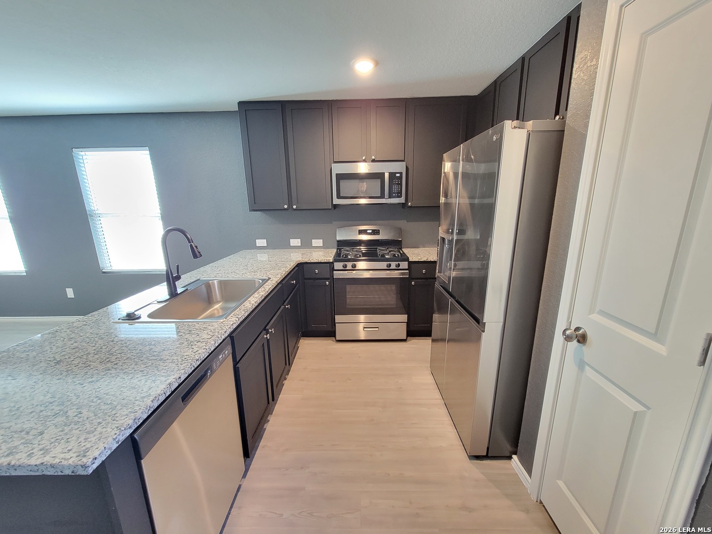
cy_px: 267
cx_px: 356
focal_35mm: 13
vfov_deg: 89.9
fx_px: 267
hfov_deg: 106.2
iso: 640
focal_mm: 2.2
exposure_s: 1/30
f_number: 2.2
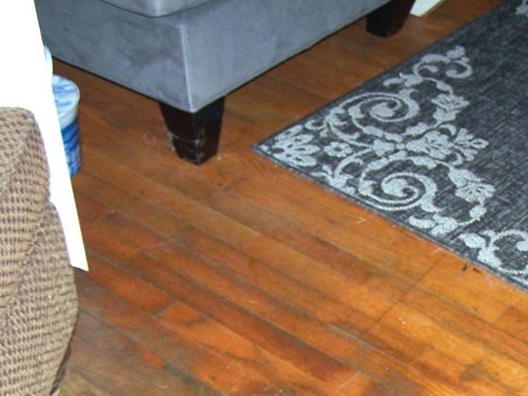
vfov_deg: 20.1
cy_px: 336
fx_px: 1098
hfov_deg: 26.6
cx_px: 412
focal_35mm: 72
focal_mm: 6.3
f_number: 2.8
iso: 80
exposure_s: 1/60
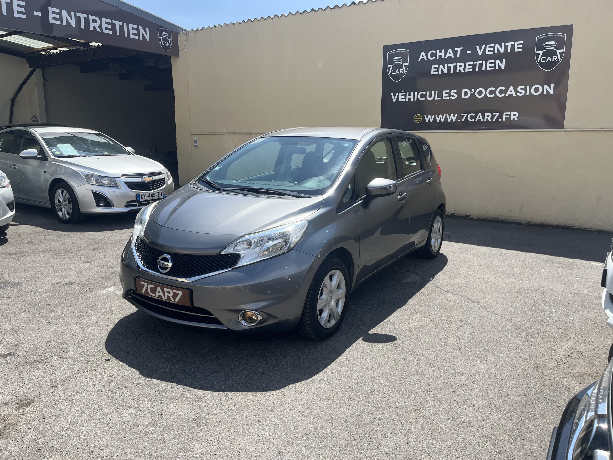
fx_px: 460
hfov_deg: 67.3
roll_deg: +0.4
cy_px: 230
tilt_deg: -11.4
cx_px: 306
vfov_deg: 53.1
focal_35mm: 26
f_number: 1.6
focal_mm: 5.1
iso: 50
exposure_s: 1/2463
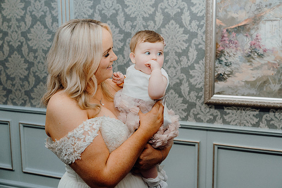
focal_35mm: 48
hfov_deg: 41.1
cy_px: 94
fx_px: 376
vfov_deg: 28.1
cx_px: 141
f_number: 5
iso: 2500
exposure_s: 1/160
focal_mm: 48
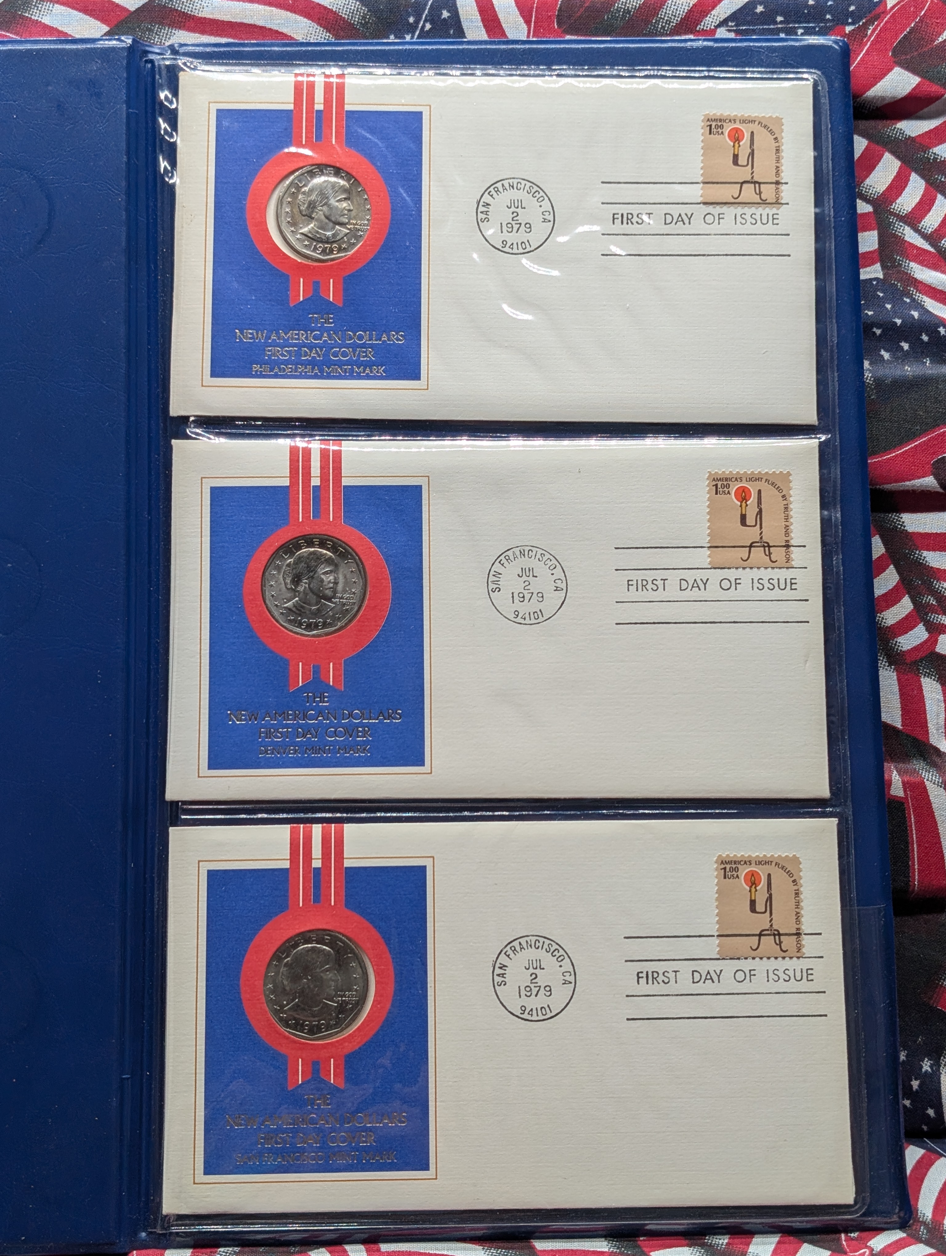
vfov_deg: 38.9
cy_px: 628
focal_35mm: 49
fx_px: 1781
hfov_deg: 29.7
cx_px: 473
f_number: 1.68
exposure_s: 1/74.6
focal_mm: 6.9
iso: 32
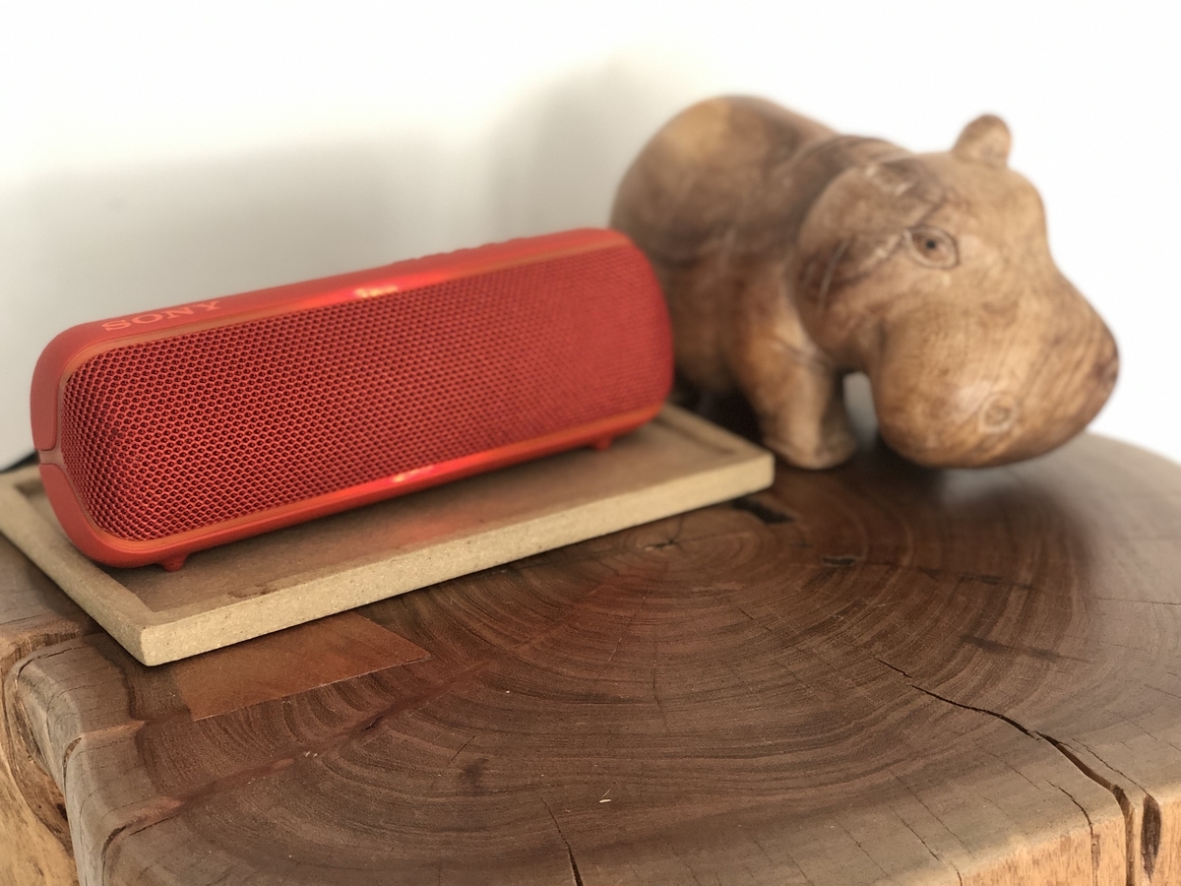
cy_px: 443
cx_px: 590
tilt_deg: -22.5
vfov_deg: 28.0
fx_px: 1774
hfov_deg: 36.8
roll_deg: +1.0
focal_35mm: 52
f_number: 2.4
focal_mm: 6
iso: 160
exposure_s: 1/17
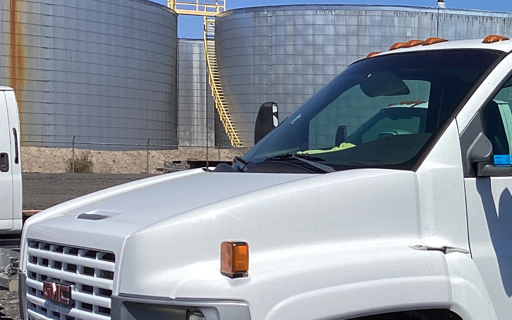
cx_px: 620
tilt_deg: -2.8
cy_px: 212
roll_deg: -0.6
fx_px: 1144
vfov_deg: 15.9
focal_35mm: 82
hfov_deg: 23.1
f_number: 2.4
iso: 25
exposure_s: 1/2092
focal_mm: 3.3
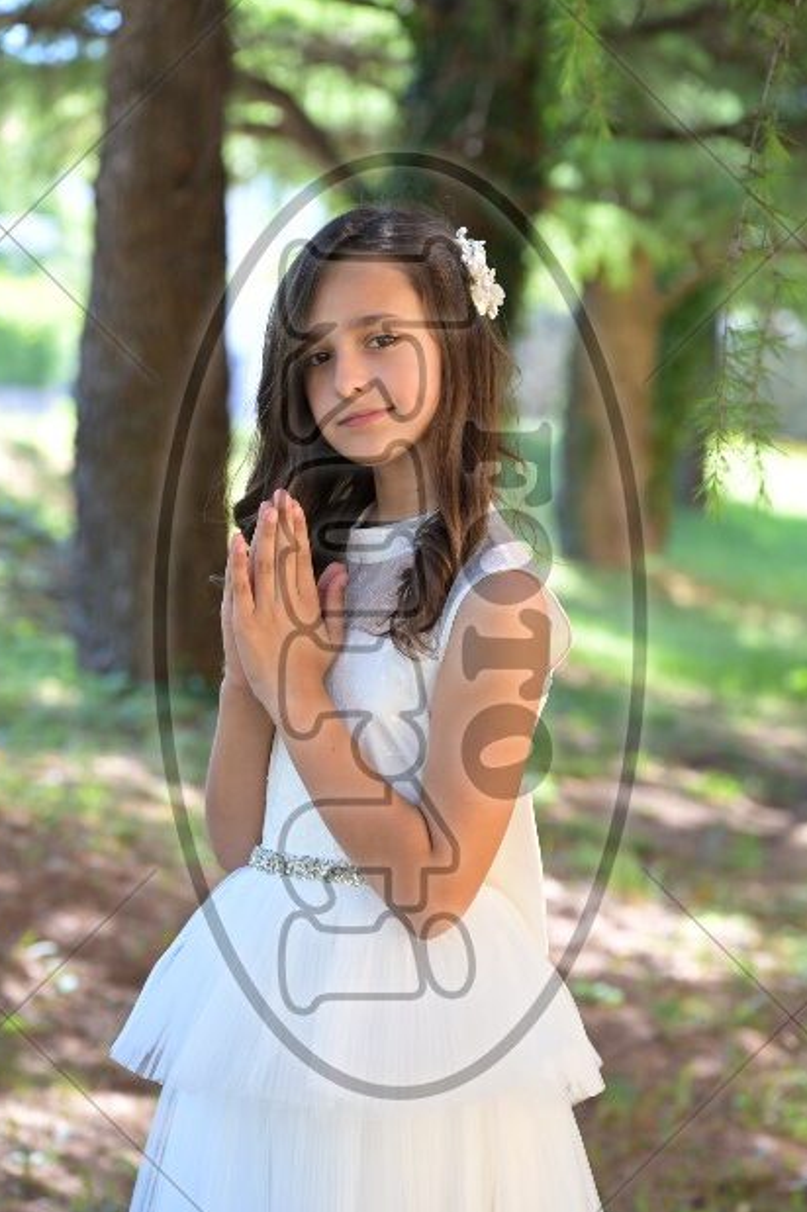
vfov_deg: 16.3
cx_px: 399
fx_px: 4241
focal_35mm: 126
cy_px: 627
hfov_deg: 10.9
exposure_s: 1/160
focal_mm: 120
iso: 640
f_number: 5.6
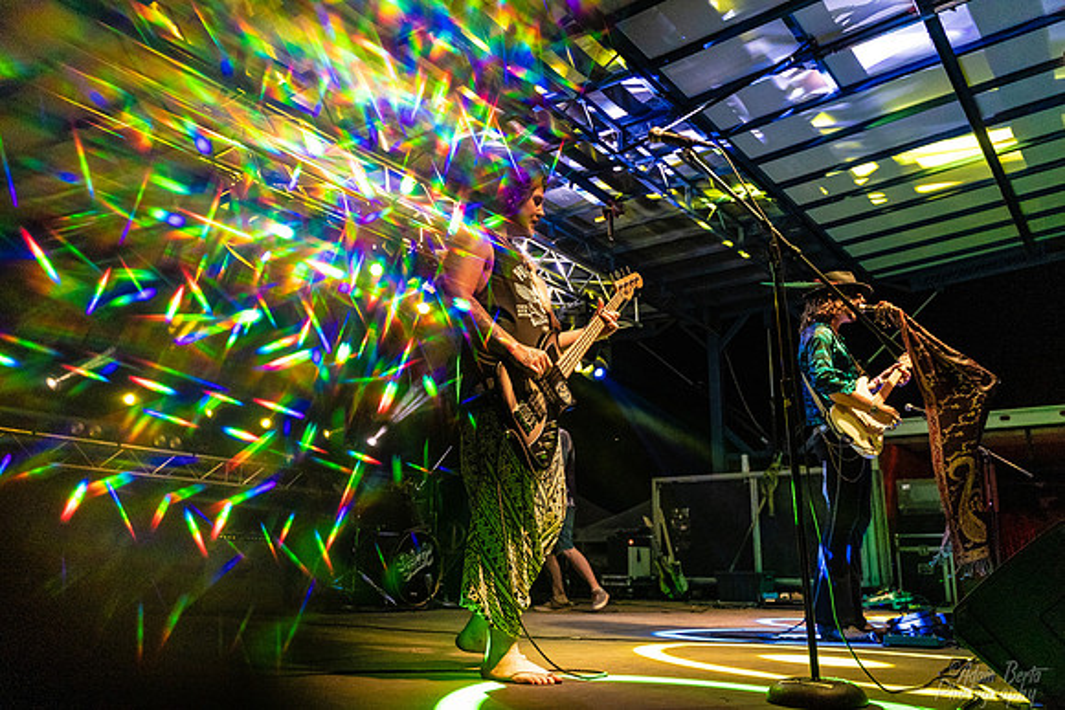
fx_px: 828
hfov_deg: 65.5
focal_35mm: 28
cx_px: 532
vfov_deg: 46.4
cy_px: 355
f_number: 2.8
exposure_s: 1/320
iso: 6400
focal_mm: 28
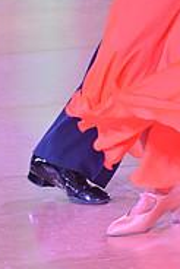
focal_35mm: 379
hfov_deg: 3.6
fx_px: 2837
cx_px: 194
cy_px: -121
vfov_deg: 5.4
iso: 5000
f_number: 8
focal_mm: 120
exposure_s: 1/320
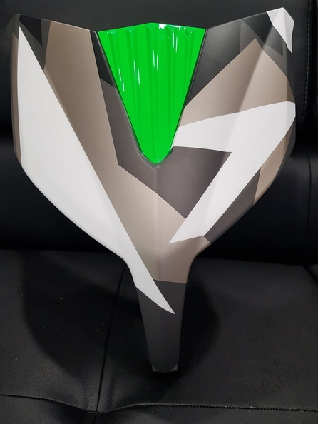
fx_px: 343
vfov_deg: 63.4
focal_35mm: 28
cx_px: 160
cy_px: 197
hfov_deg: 49.8
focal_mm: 4.2
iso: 160
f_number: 1.7
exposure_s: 1/50
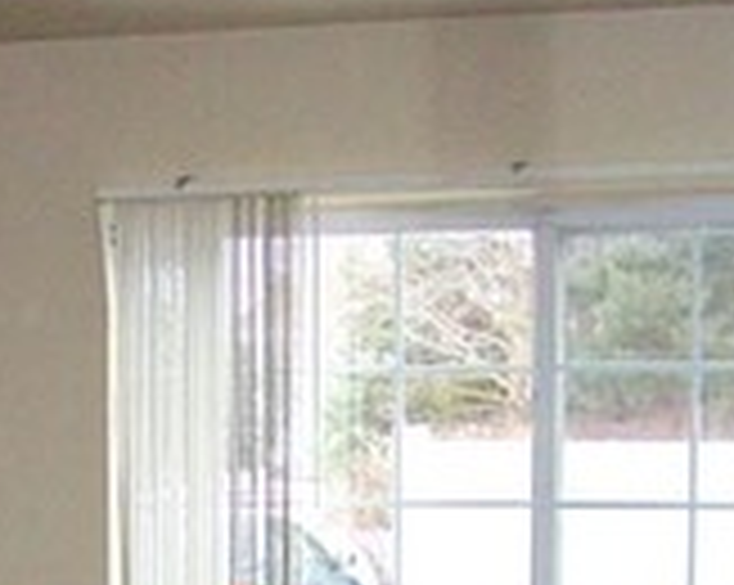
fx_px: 2994
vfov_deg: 10.6
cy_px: 1012
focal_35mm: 138
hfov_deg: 13.7
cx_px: -99
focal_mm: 6
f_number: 2.7
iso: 140
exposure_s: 1/64
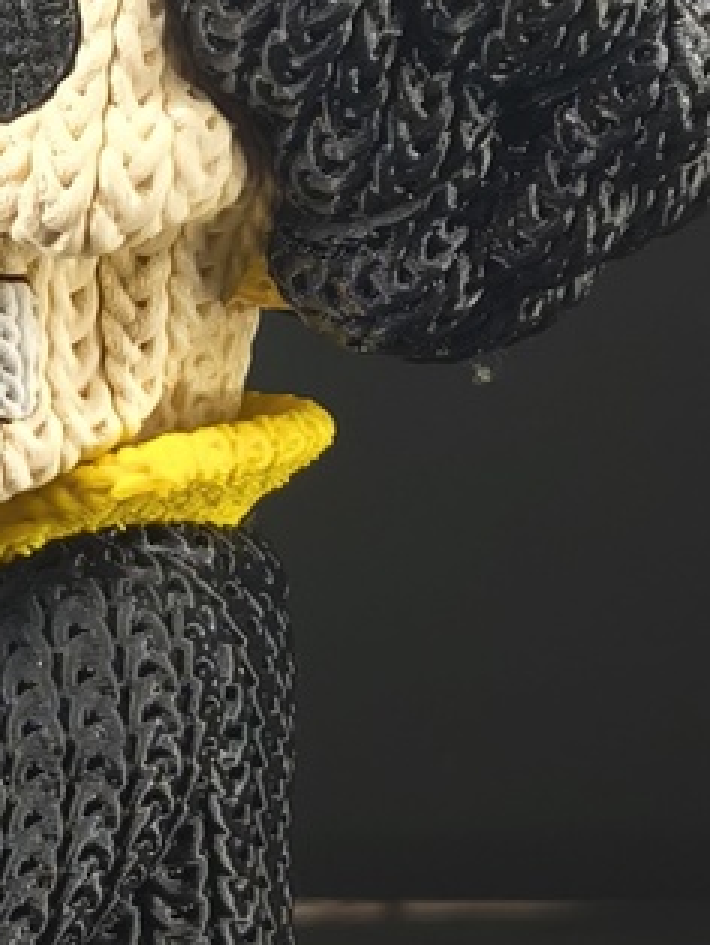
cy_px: 491
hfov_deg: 9.2
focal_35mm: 159
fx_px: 4342
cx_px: -123
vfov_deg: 12.4
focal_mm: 5.35
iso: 640
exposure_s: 1/25
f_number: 1.7
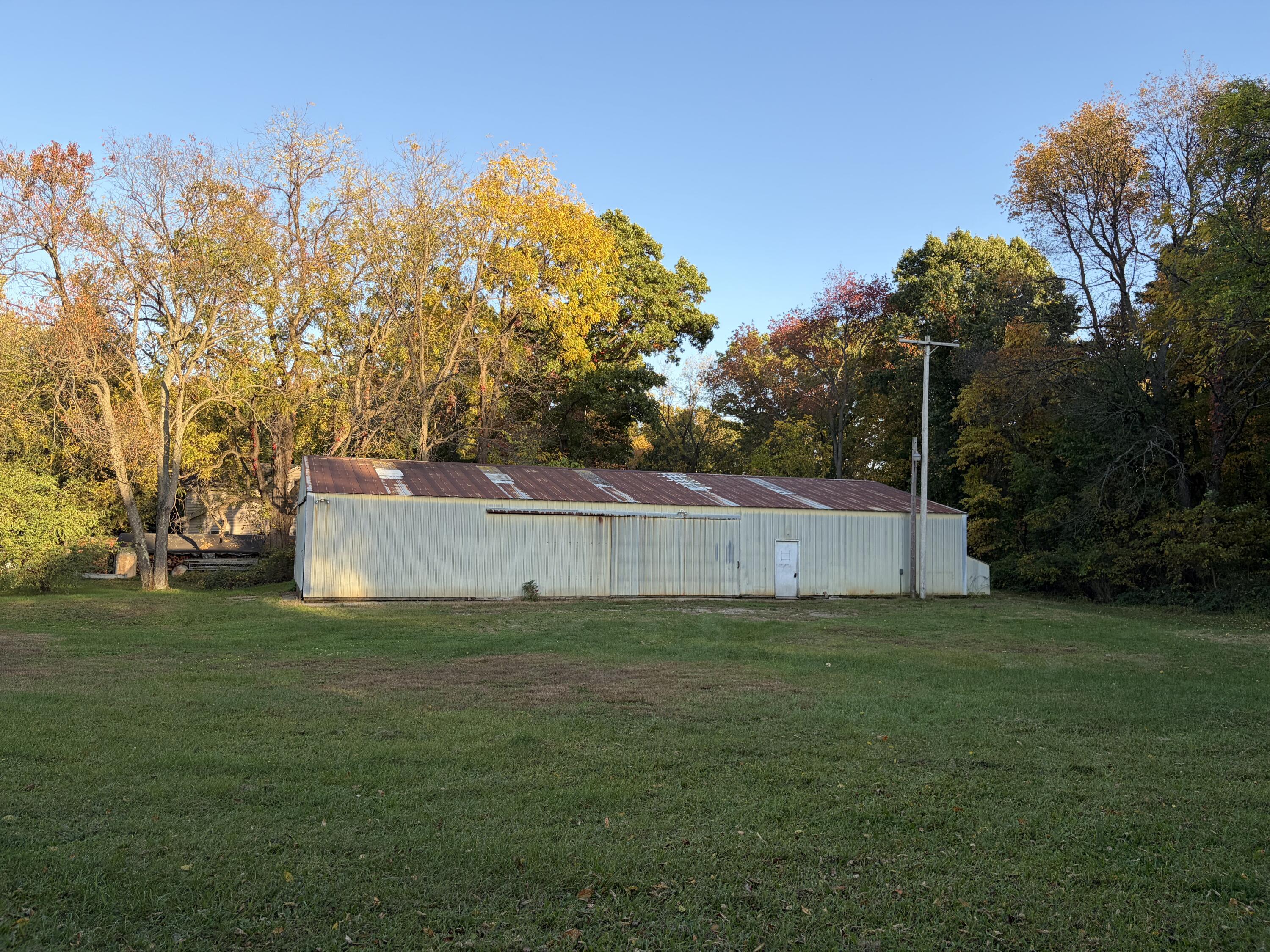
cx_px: 635
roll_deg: -0.8
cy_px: 476
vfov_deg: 53.1
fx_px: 954
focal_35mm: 26
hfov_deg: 67.3
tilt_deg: +4.7
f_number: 1.6
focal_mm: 5.96
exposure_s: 1/739
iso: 50
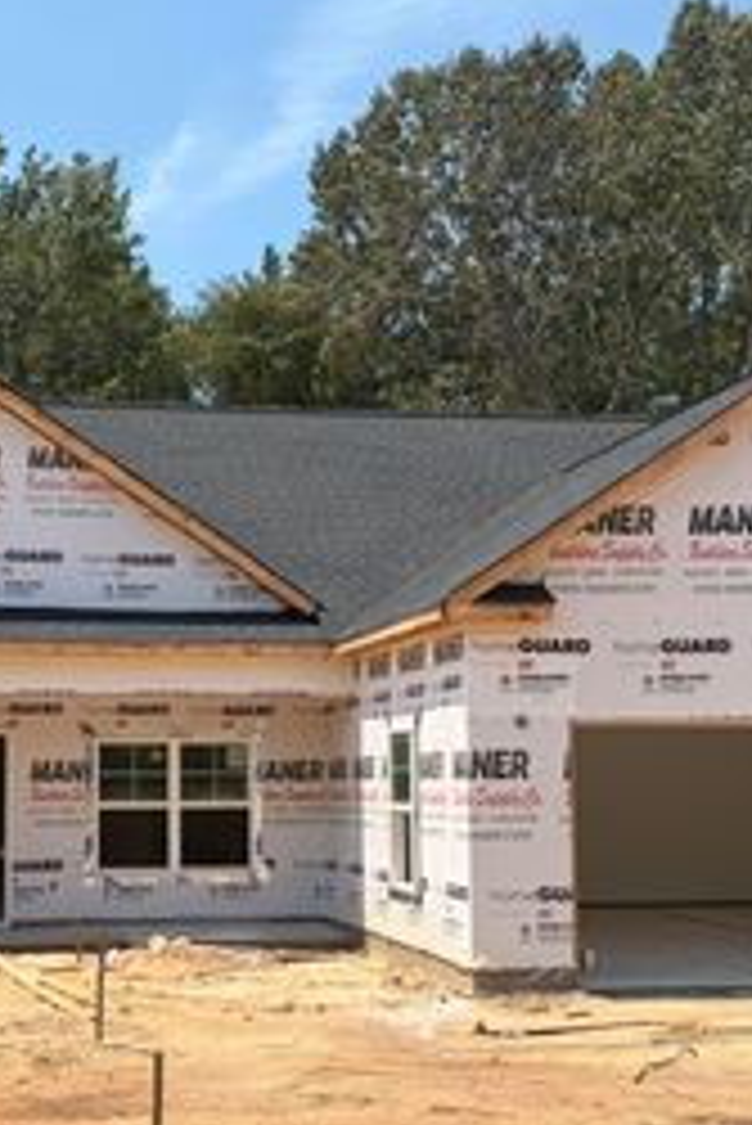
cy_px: 677
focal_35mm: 54
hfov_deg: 24.9
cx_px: 230
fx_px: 1690
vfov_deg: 36.7
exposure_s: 1/3448
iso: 50
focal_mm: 5.96
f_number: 1.6
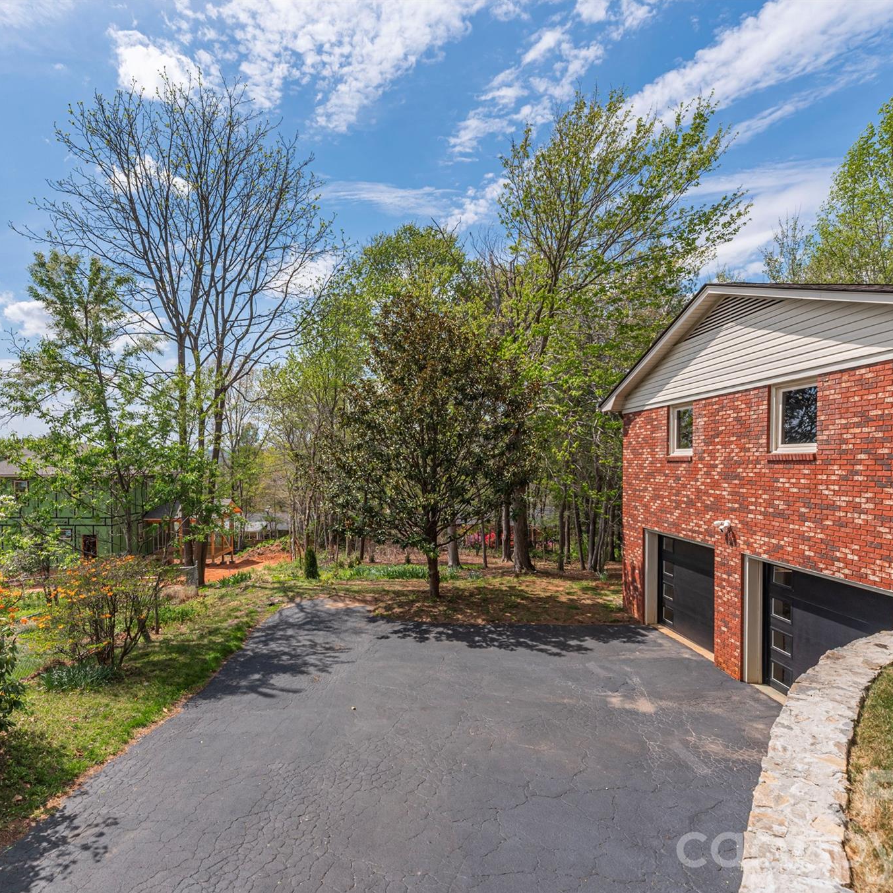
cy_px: 449
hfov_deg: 80.4
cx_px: 398
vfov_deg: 80.7
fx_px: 525
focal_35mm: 18
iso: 320
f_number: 8
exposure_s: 1/2500
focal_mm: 14
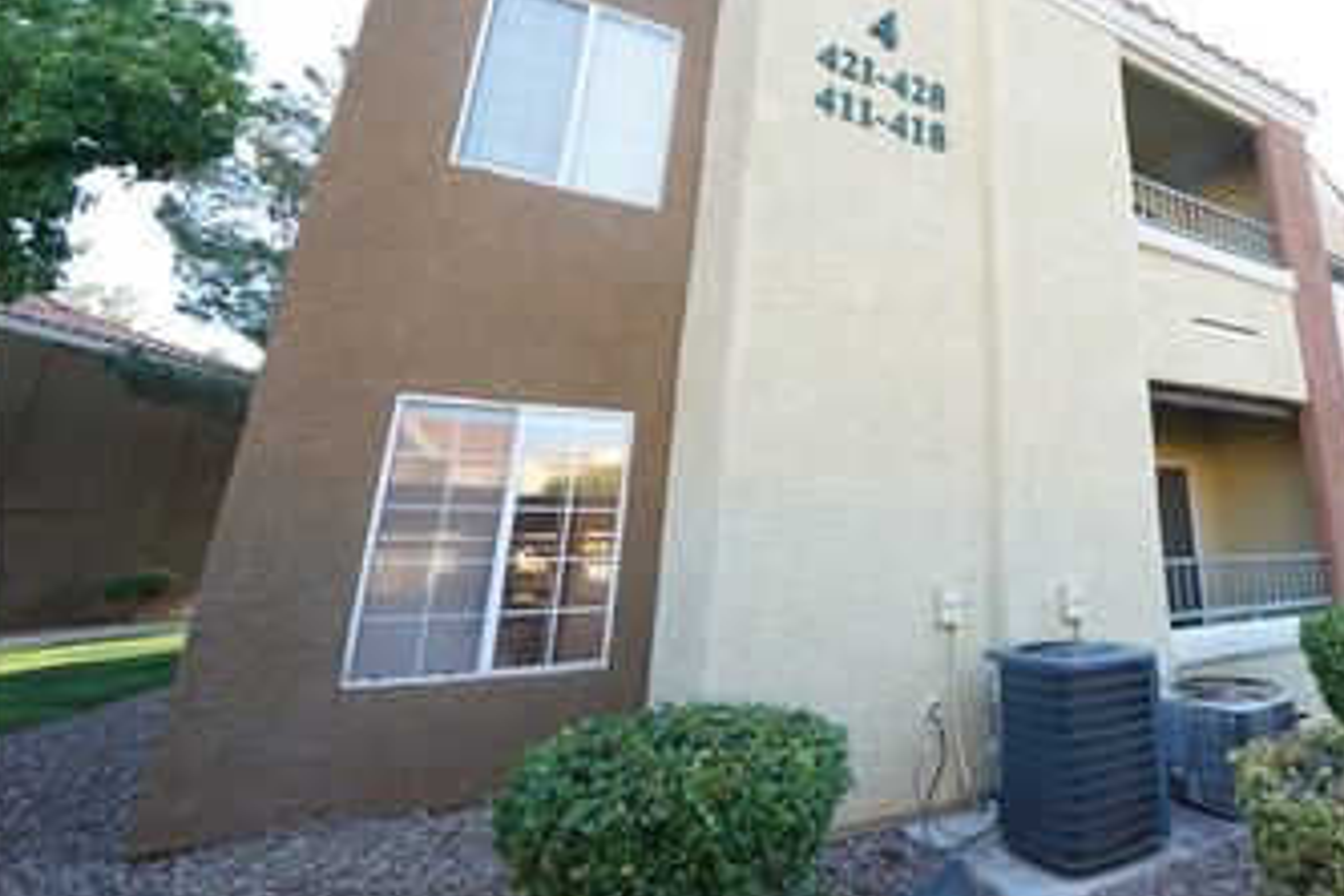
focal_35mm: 18
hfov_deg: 83.8
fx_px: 672
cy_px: 341
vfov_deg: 66.5
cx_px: 985
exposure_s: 1/250
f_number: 8
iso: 1600
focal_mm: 12
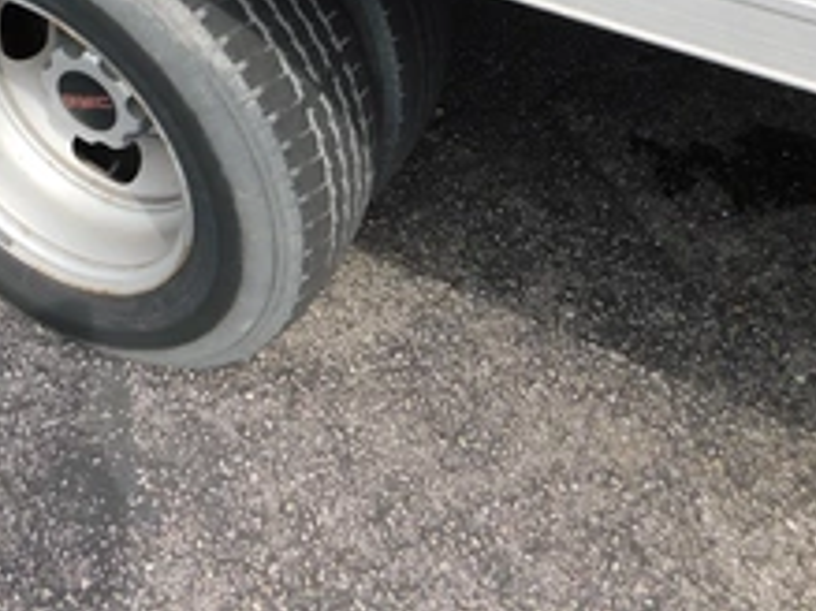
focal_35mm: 42
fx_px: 990
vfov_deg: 32.5
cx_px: 272
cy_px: 56
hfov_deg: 44.2
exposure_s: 1/640
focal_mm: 4
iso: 125
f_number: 3
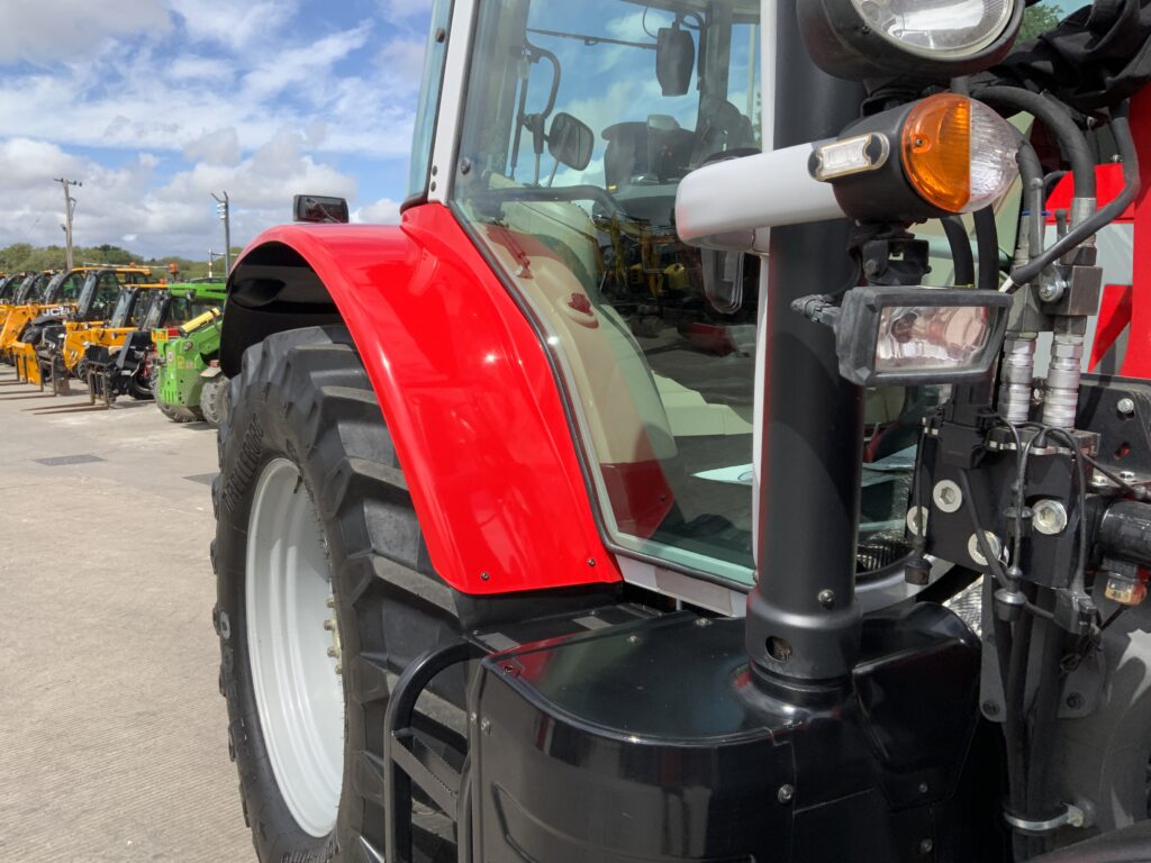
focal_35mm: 29
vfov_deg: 48.2
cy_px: 432
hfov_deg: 61.7
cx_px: 576
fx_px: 964
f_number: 1.8
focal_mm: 3
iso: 16
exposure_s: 1/1577
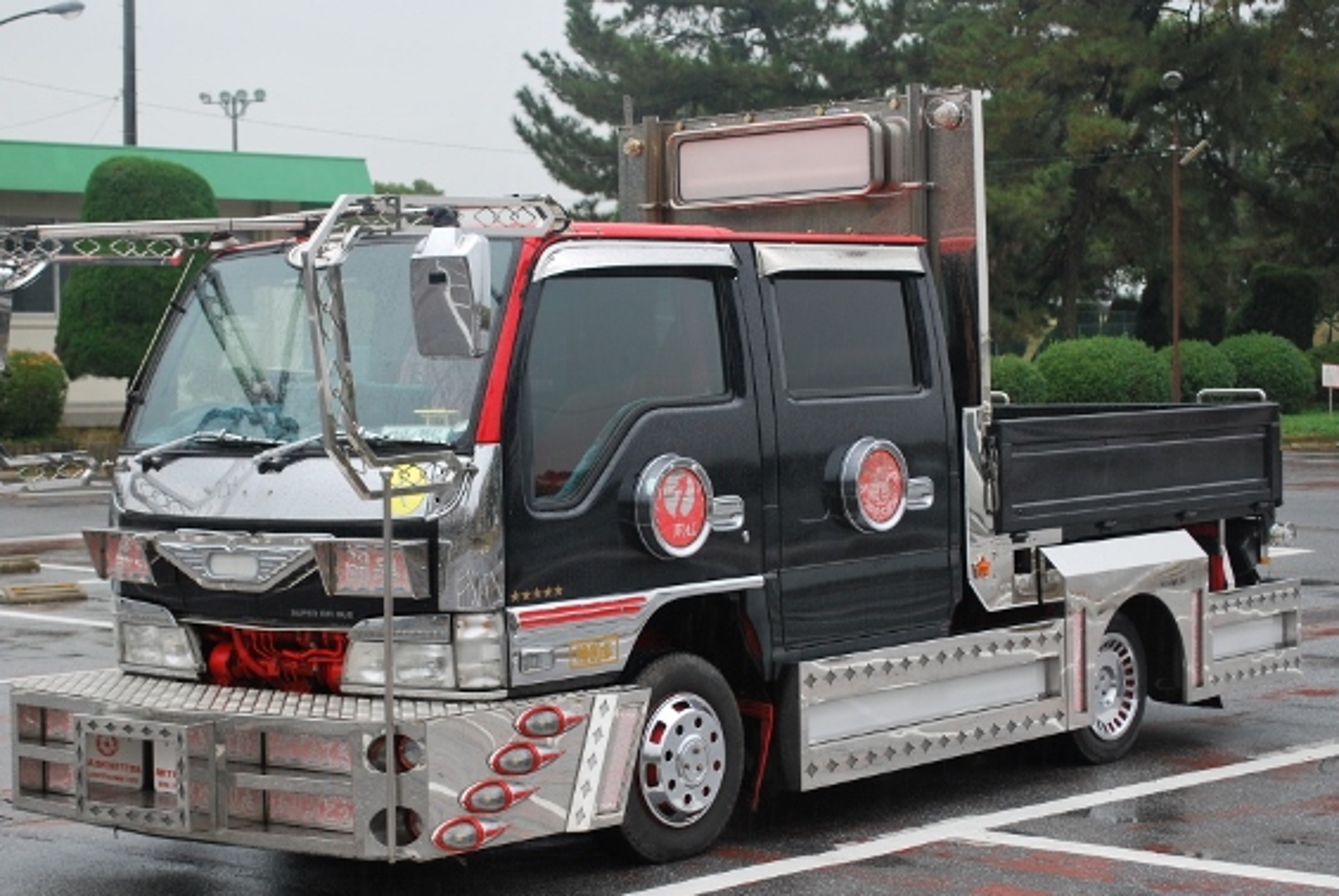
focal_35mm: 68
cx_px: 621
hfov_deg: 29.6
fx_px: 2532
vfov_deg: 20.1
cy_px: 498
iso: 180
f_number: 5.6
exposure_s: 1/125
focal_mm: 40
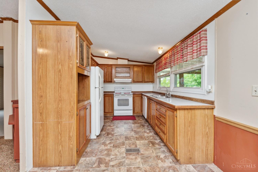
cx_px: 129
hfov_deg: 100.4
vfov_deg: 77.3
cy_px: 86
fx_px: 107
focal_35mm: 15
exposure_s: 1/160
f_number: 4.5
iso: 800
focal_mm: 15
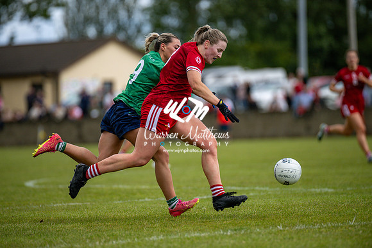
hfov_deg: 6.9
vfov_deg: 4.6
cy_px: 124
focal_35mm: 300
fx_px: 3101
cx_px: 186
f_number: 2.8
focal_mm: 300
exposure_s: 1/6400
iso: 400
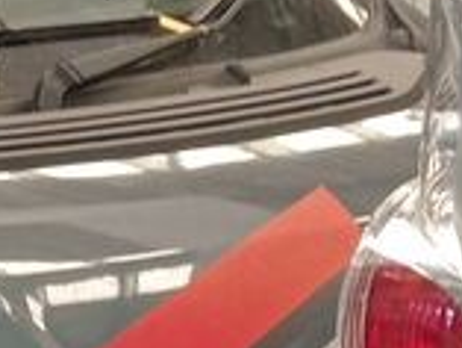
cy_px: 230
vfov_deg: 7.6
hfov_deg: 9.2
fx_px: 2618
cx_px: -609
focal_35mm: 196
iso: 188
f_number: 1.8
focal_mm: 3.98
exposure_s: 1/33.3
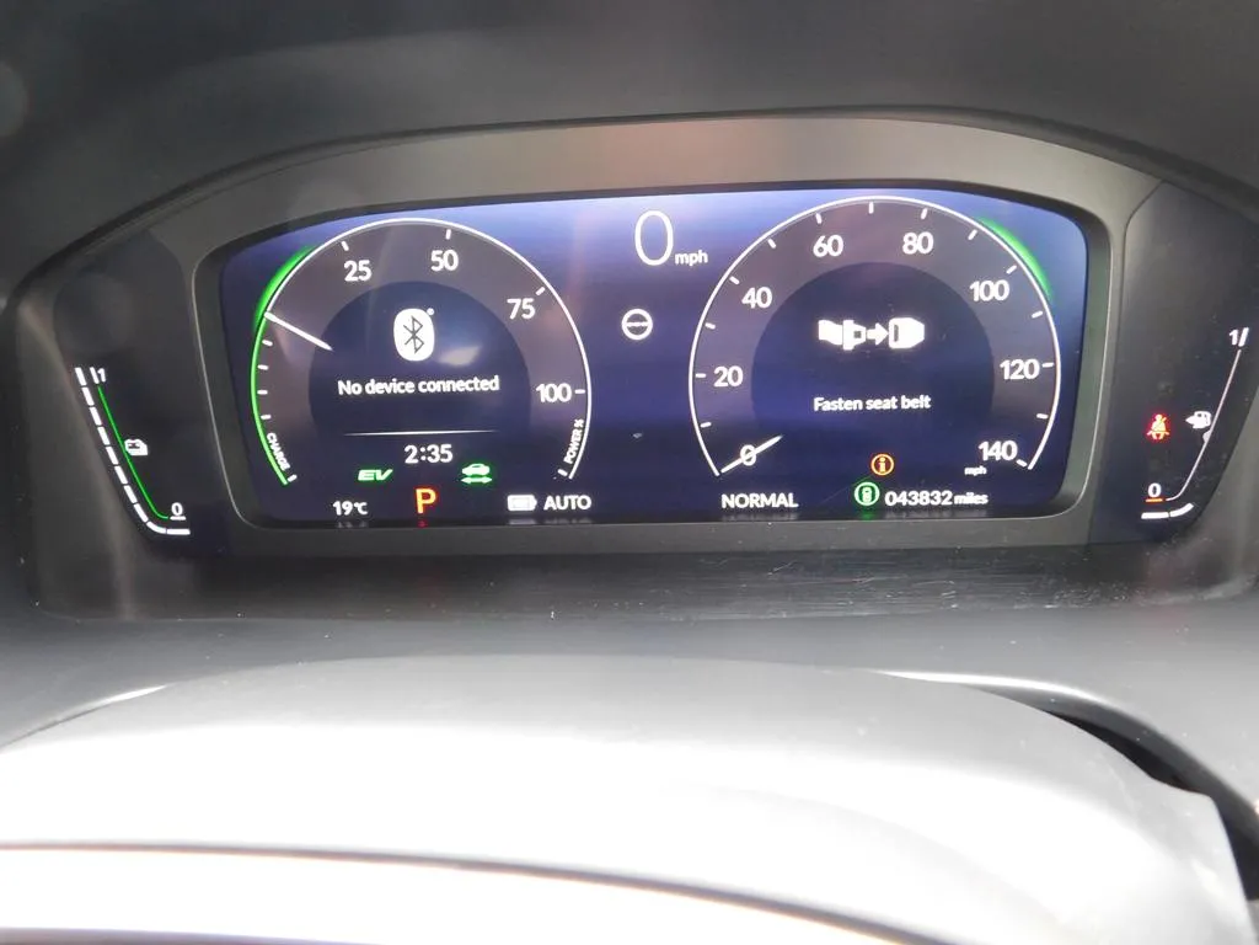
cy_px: 472
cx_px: 630
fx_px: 1091
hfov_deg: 60.0
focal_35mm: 30
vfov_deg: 46.8
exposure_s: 1/15
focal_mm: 5.3
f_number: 3.2
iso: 400
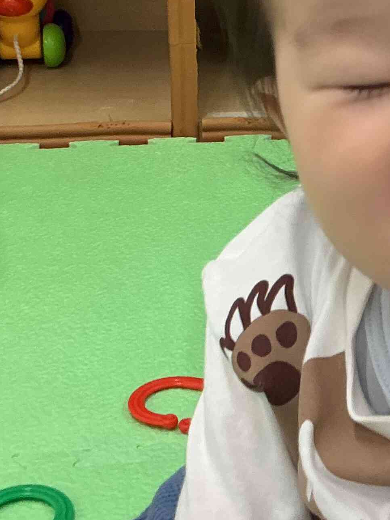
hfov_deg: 15.9
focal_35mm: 91
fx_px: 1367
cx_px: 401
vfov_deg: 21.3
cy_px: 103
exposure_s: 1/120
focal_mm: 3
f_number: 1.8
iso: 64
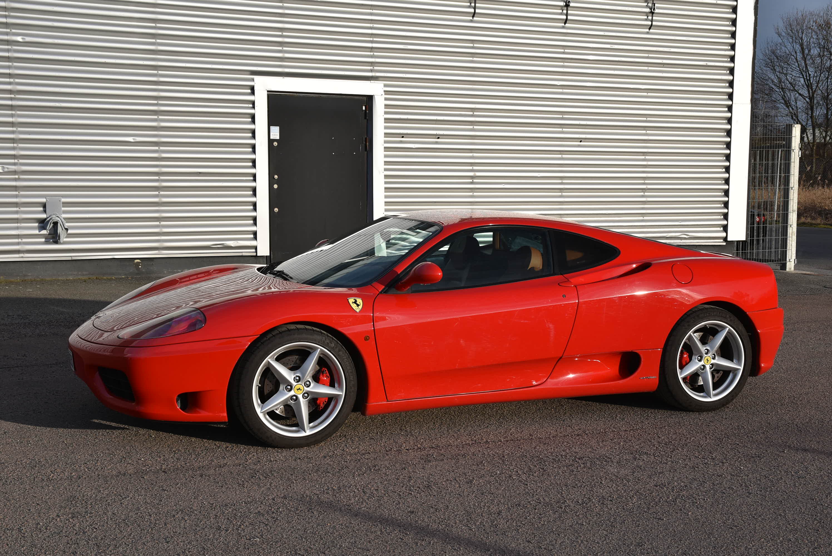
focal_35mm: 46
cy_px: 278
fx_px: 1075
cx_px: 416
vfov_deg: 29.0
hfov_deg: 42.3
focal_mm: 31
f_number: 8
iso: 220
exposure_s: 1/250
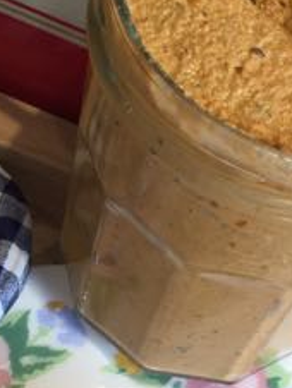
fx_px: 921
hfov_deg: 18.0
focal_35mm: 82
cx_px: 201
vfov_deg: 23.6
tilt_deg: -55.1
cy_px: 292
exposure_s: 1/33
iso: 40
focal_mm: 4.15
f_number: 2.2
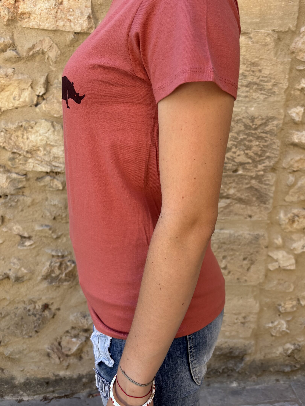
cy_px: 167
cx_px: 162
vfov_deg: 58.0
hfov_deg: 45.4
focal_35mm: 31
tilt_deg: -14.7
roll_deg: -2.6
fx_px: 364
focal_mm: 5.96
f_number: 1.6
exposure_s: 1/337
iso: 50
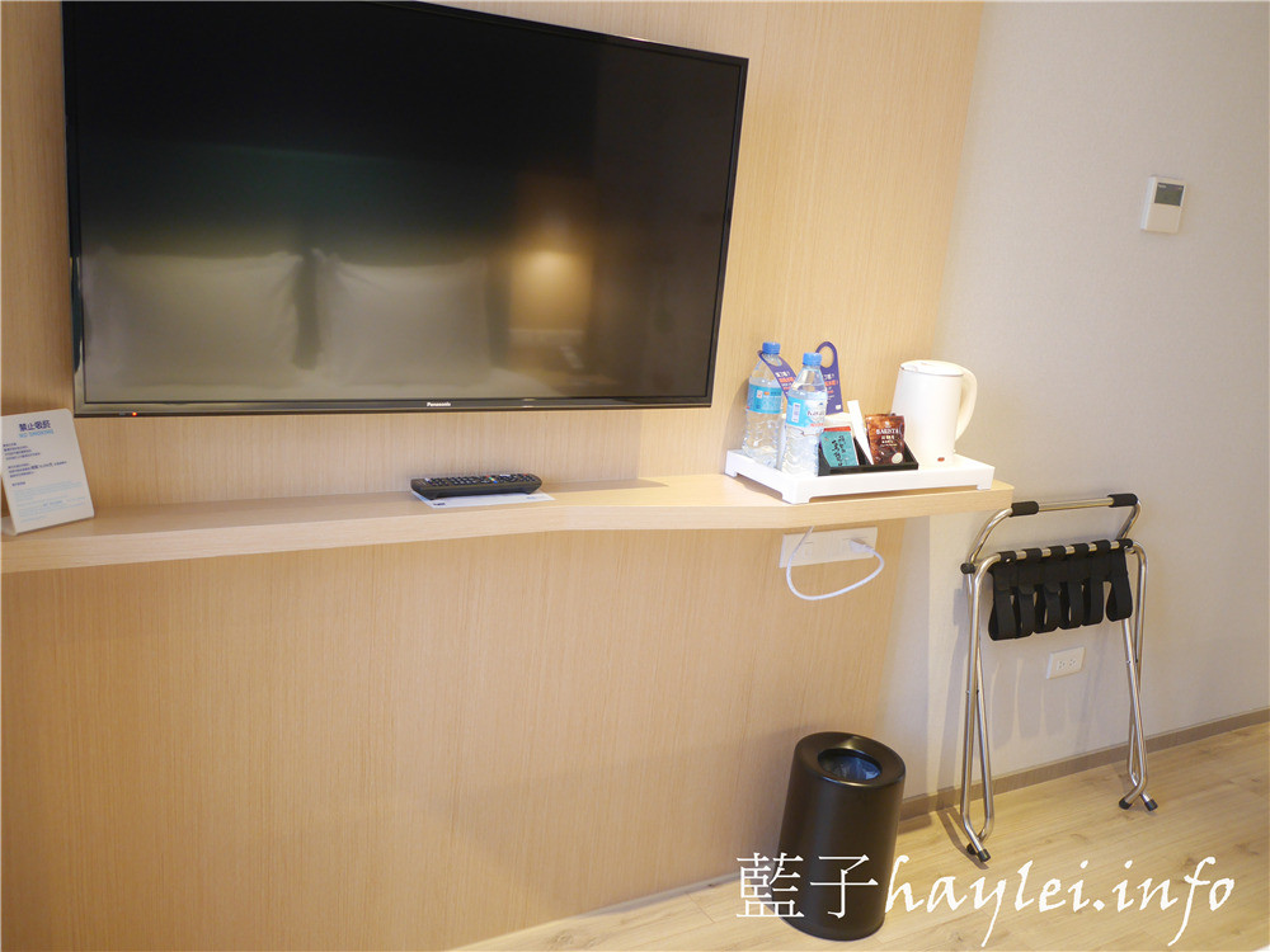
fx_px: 1101
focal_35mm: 30
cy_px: 476
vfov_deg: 46.8
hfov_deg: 60.0
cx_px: 635
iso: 800
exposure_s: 1/60
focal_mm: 15
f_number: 1.7
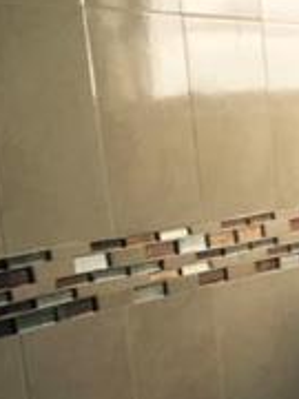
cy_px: 485
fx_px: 1186
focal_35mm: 103
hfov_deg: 13.1
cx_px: 518
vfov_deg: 18.1
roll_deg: +1.3
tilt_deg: -14.8
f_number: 2.2
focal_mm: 4.15
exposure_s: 1/40
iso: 32
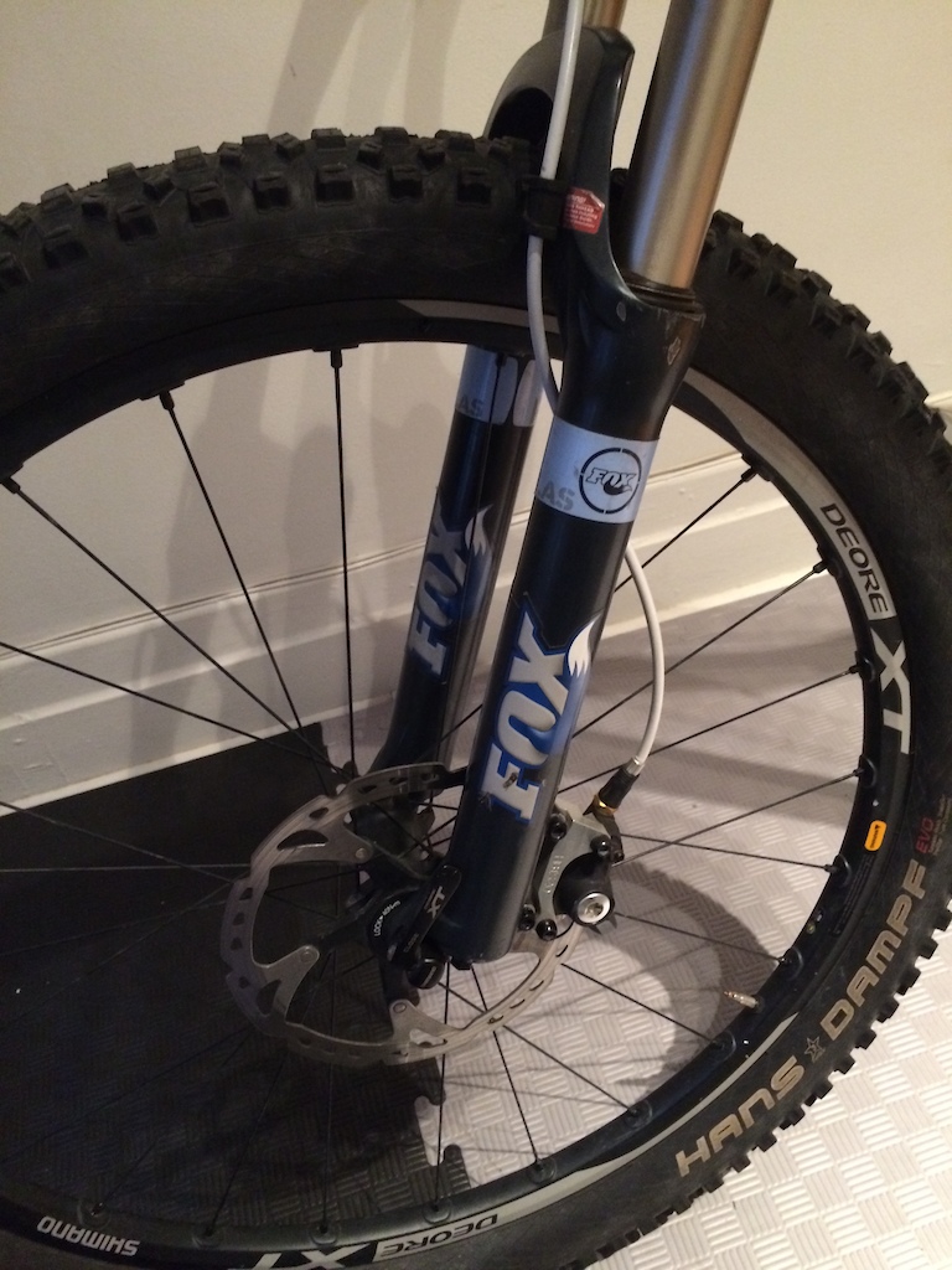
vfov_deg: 61.7
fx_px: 1063
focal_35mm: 29
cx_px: 476
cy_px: 635
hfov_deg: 48.2
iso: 400
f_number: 2.2
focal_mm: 4.15
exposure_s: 1/15
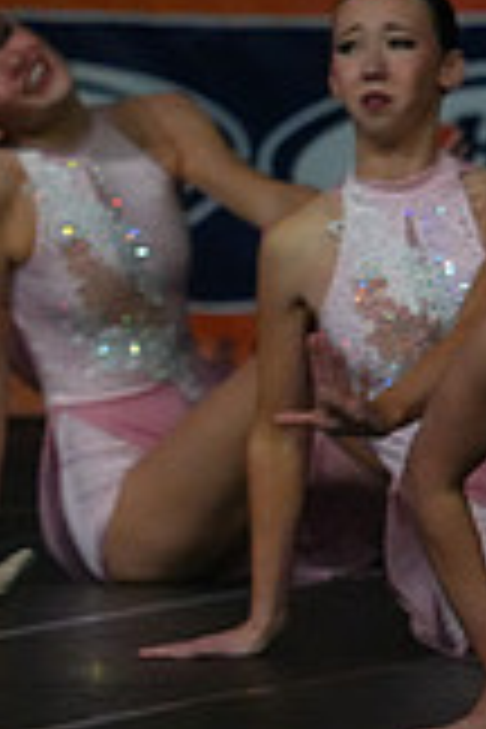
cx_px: -752
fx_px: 18851
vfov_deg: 2.2
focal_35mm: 931
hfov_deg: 1.5
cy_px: -25
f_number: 5.6
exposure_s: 1/1000
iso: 12800
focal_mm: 260
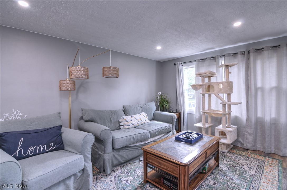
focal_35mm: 16
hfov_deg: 95.0
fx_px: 131
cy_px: 95
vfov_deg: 71.9
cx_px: 144
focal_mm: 11
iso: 400
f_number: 8
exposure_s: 1/8
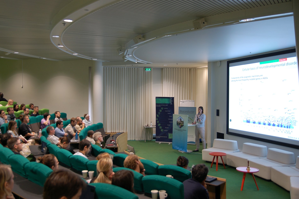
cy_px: 101
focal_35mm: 35
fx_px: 290
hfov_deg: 54.5
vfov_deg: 37.8
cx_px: 143
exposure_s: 1/25
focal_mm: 22
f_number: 2.8
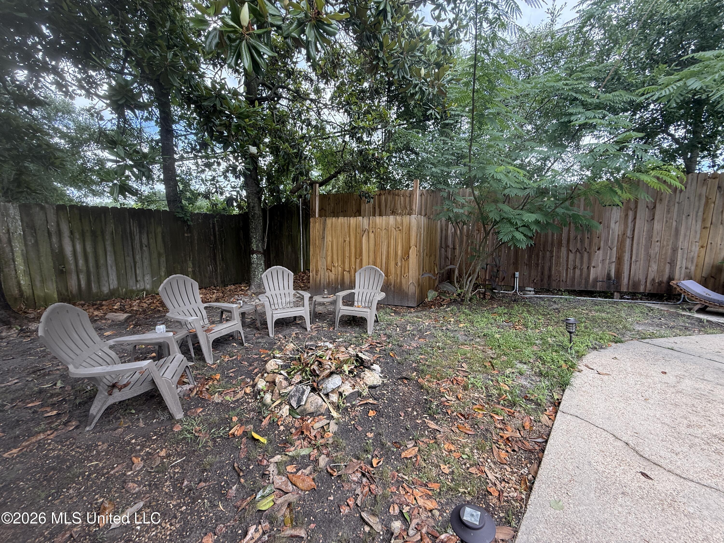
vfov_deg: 85.7
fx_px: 293
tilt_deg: -7.3
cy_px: 272
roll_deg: -0.9
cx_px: 362
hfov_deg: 102.1
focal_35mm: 14
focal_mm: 2.22
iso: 64
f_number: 2.2
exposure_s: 1/210
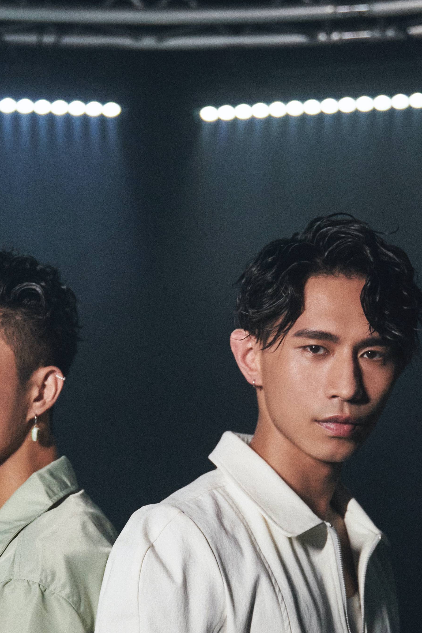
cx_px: 122
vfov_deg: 25.3
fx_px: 1407
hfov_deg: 17.0
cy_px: 406
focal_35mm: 80
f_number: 2.8
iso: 4000
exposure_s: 1/320
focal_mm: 36
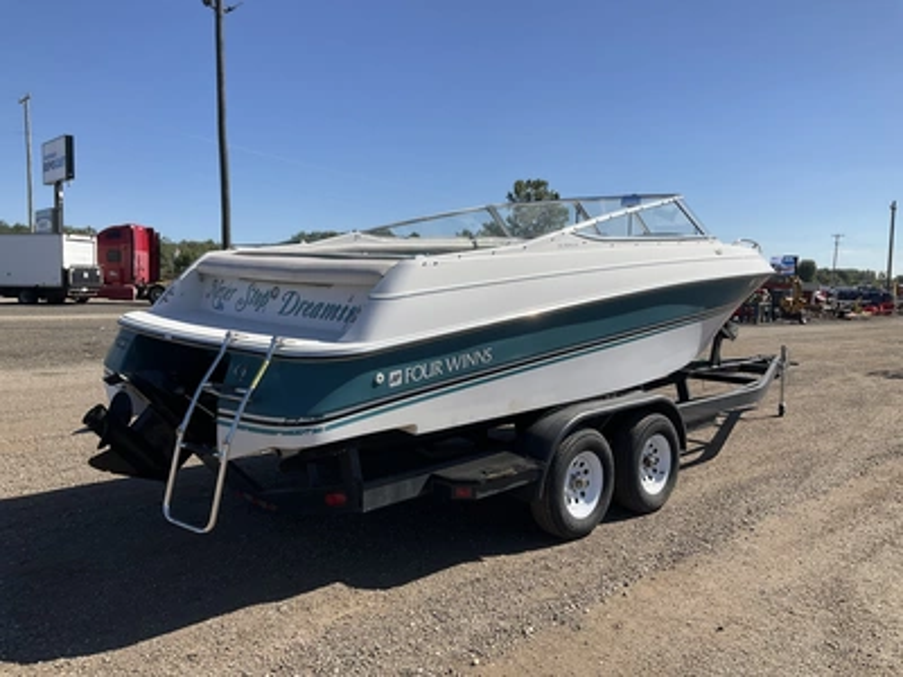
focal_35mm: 29
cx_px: 452
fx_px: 756
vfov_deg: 48.2
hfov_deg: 61.7
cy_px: 338
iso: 25
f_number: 1.8
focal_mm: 3
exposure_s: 1/2427
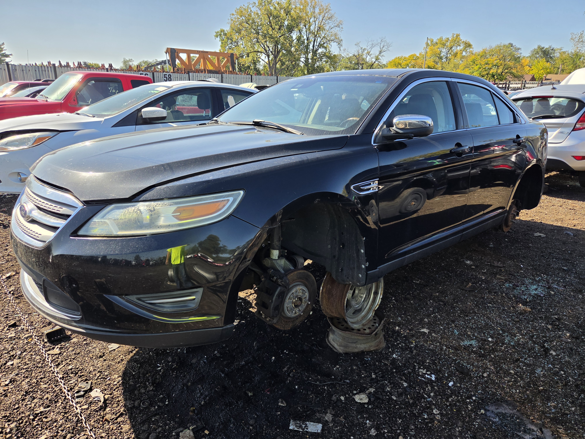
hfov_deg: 73.9
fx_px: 389
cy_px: 220
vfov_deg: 58.9
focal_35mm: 23
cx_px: 292
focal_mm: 5.4
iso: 80
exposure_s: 1/2745
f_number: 1.8
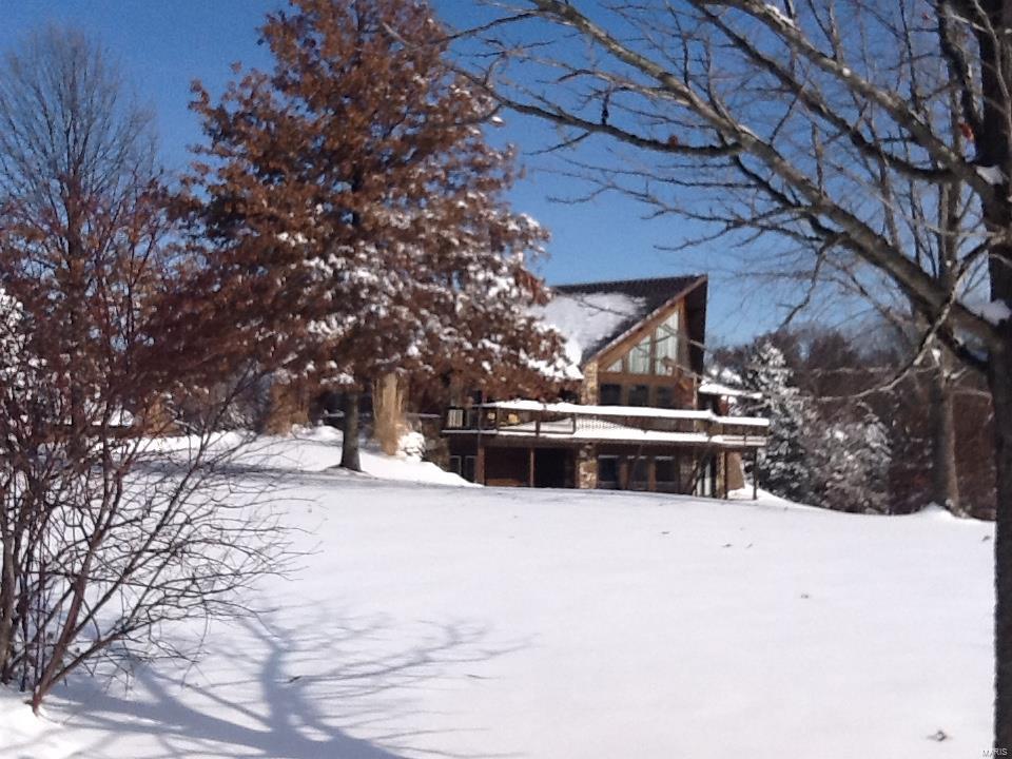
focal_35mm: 44
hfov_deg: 42.9
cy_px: 380
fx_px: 1286
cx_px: 506
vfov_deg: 32.9
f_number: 2.4
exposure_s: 1/3344
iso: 50
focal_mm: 2.03
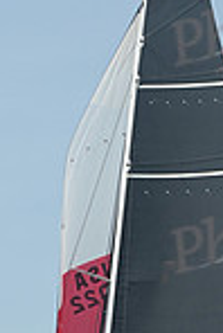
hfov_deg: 5.0
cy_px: 364
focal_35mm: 275
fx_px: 2549
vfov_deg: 7.4
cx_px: 55
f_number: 8
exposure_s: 1/1250
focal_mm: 70
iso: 320
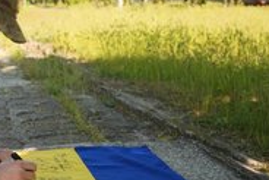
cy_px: 74
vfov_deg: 22.3
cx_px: 18
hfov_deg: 31.1
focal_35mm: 61
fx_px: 456
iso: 320
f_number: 4
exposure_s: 1/160
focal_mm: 28
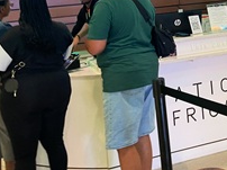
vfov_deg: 22.4
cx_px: 216
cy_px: -14
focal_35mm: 62
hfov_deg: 29.6
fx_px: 406
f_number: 1.6
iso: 160
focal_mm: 5.1
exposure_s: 1/60
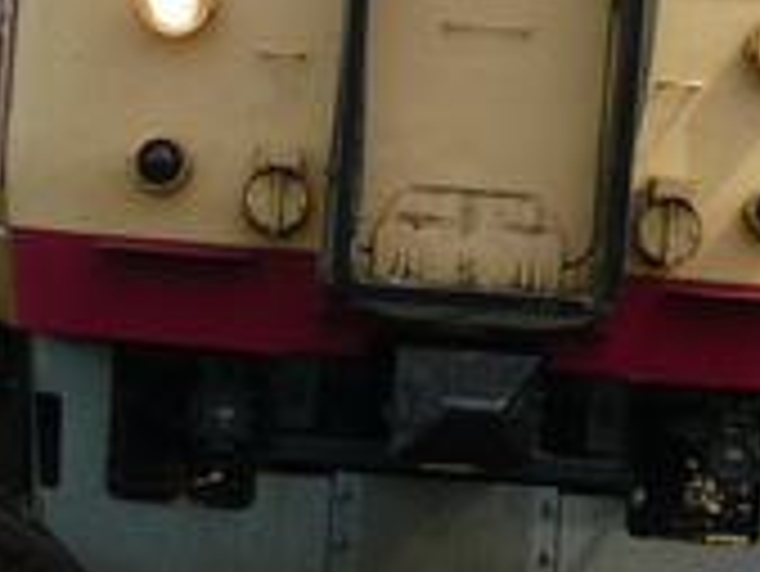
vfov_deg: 3.7
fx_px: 8722
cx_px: 279
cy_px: 92
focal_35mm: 397
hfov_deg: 5.0
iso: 100
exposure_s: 1/400
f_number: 5.1
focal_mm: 16.5
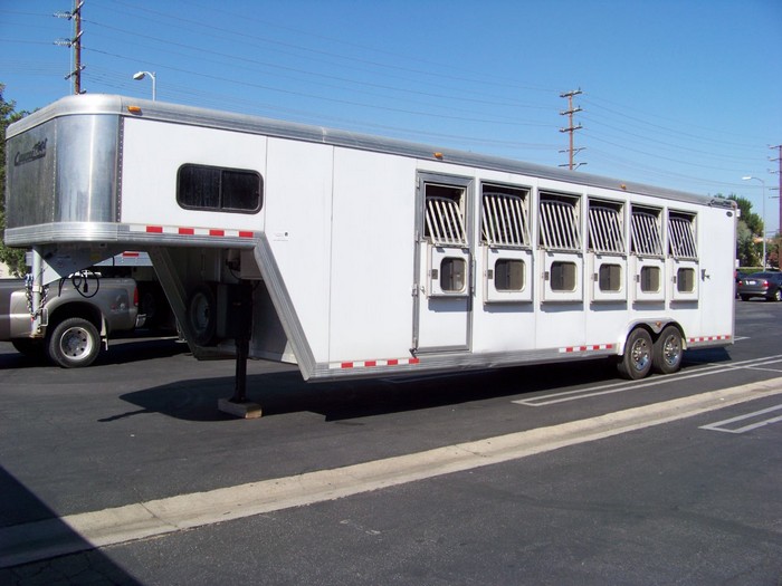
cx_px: 391
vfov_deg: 39.7
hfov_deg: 51.4
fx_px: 813
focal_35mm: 36
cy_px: 293
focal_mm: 5.85
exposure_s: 1/640
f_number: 4
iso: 72
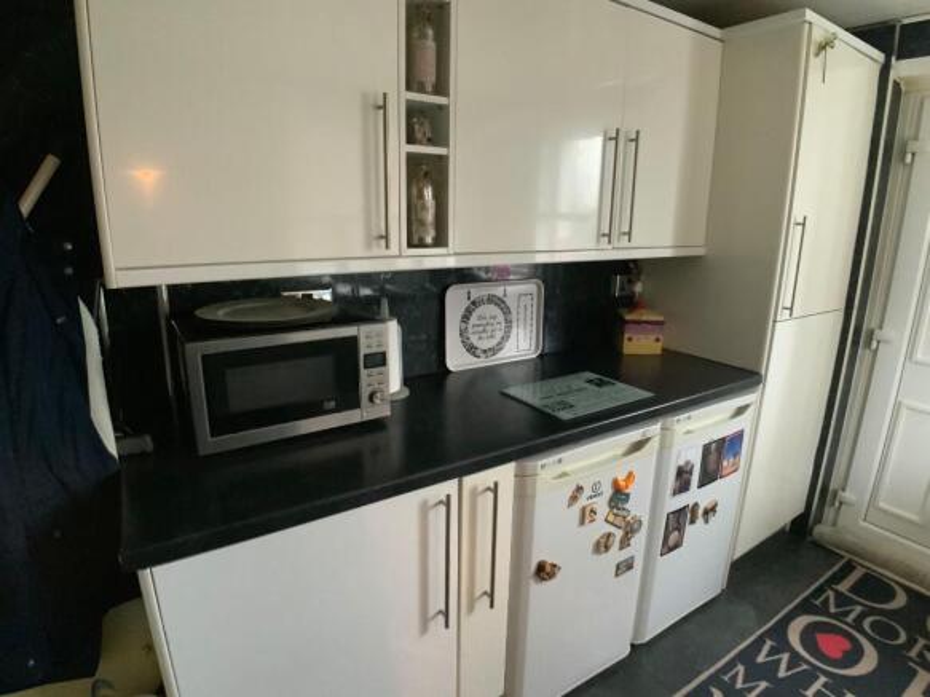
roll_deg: +0.0
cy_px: 348
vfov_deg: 48.2
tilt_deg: -15.2
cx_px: 465
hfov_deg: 61.7
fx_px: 779
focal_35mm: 29
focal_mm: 3
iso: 500
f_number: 1.8
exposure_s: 1/30
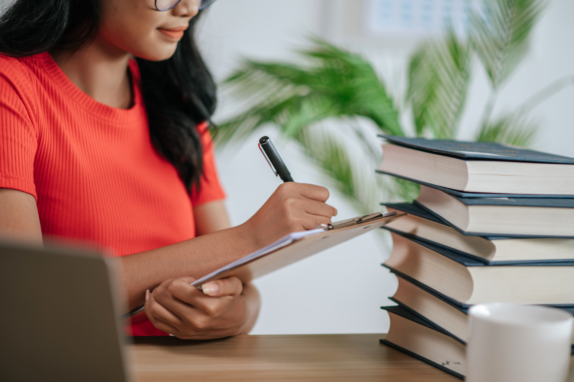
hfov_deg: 23.9
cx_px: 287
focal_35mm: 85
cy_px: 191
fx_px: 1354
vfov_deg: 16.1
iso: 200
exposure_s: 1/200
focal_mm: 85
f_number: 1.8
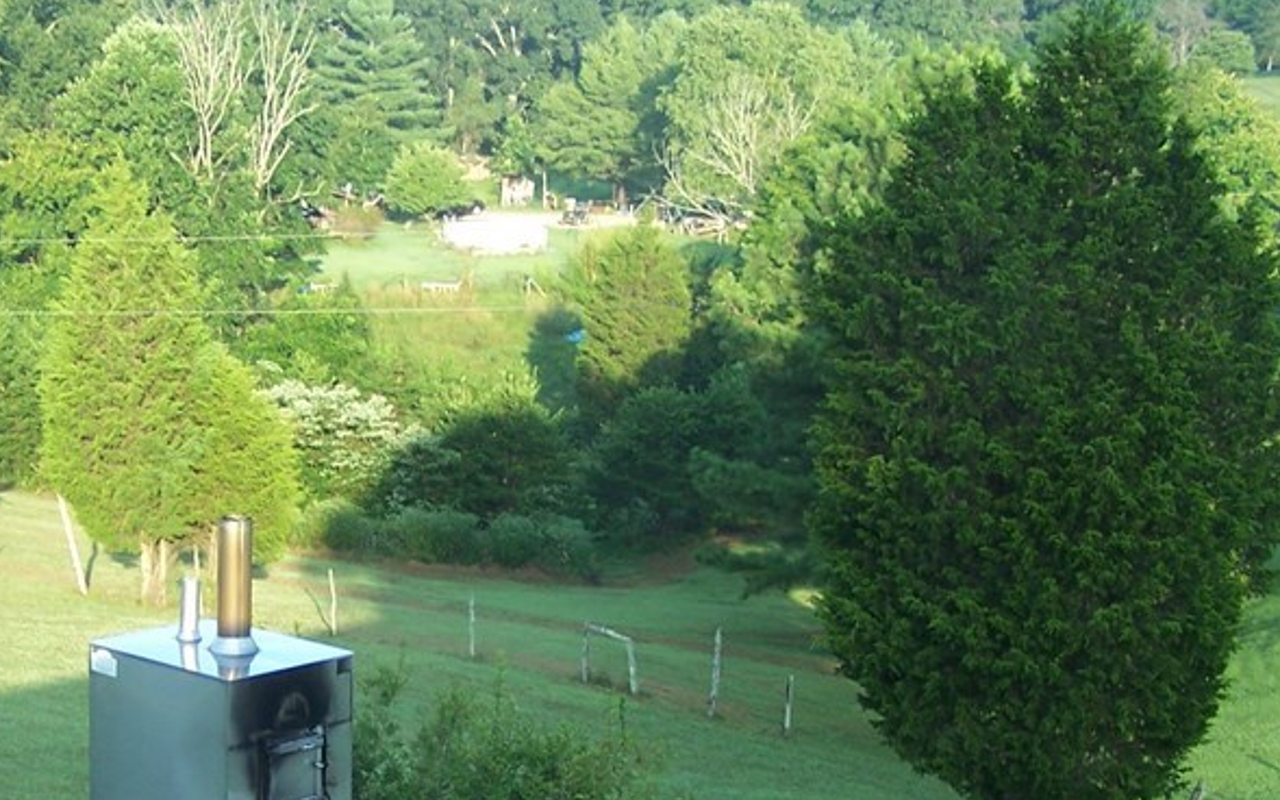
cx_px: 385
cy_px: 687
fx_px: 2442
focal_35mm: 70
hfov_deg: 29.1
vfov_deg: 18.4
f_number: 2.8
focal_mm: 6.3
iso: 80
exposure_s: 1/180
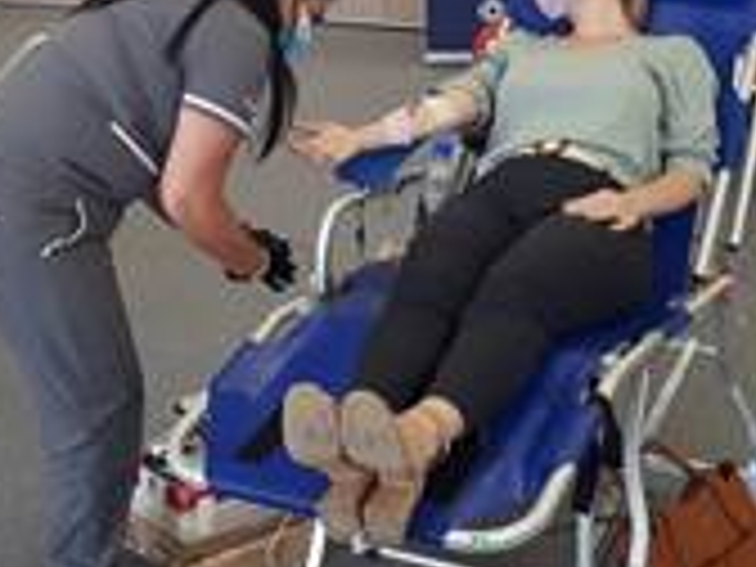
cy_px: -22
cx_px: 256
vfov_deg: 19.7
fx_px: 1572
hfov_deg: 26.9
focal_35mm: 72
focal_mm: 3.6
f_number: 1.9
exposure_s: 1/33
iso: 80
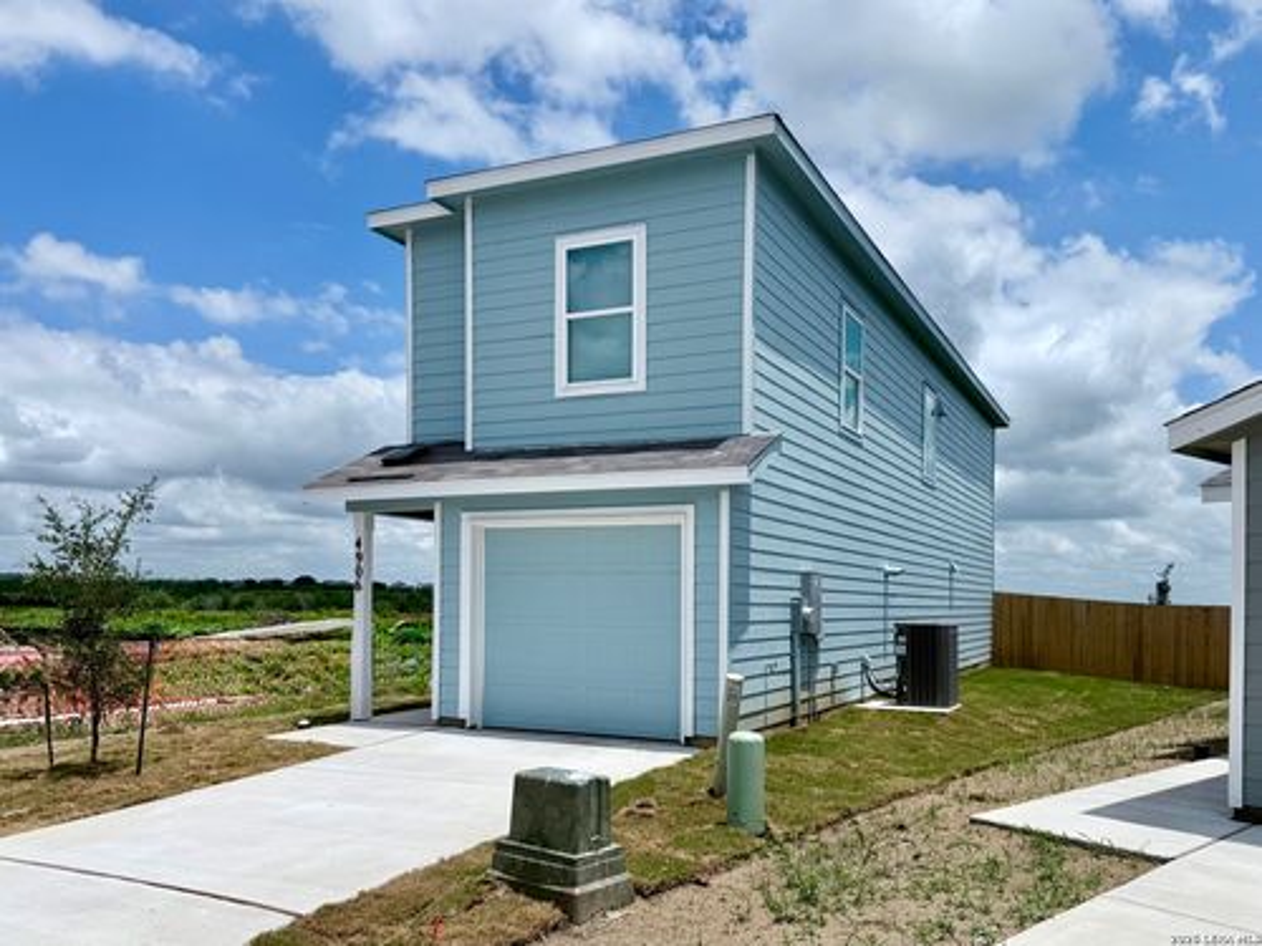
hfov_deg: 71.6
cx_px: 631
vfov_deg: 56.8
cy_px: 473
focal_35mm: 24
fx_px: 875
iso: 80
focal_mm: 6.76
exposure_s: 1/11905
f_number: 1.78
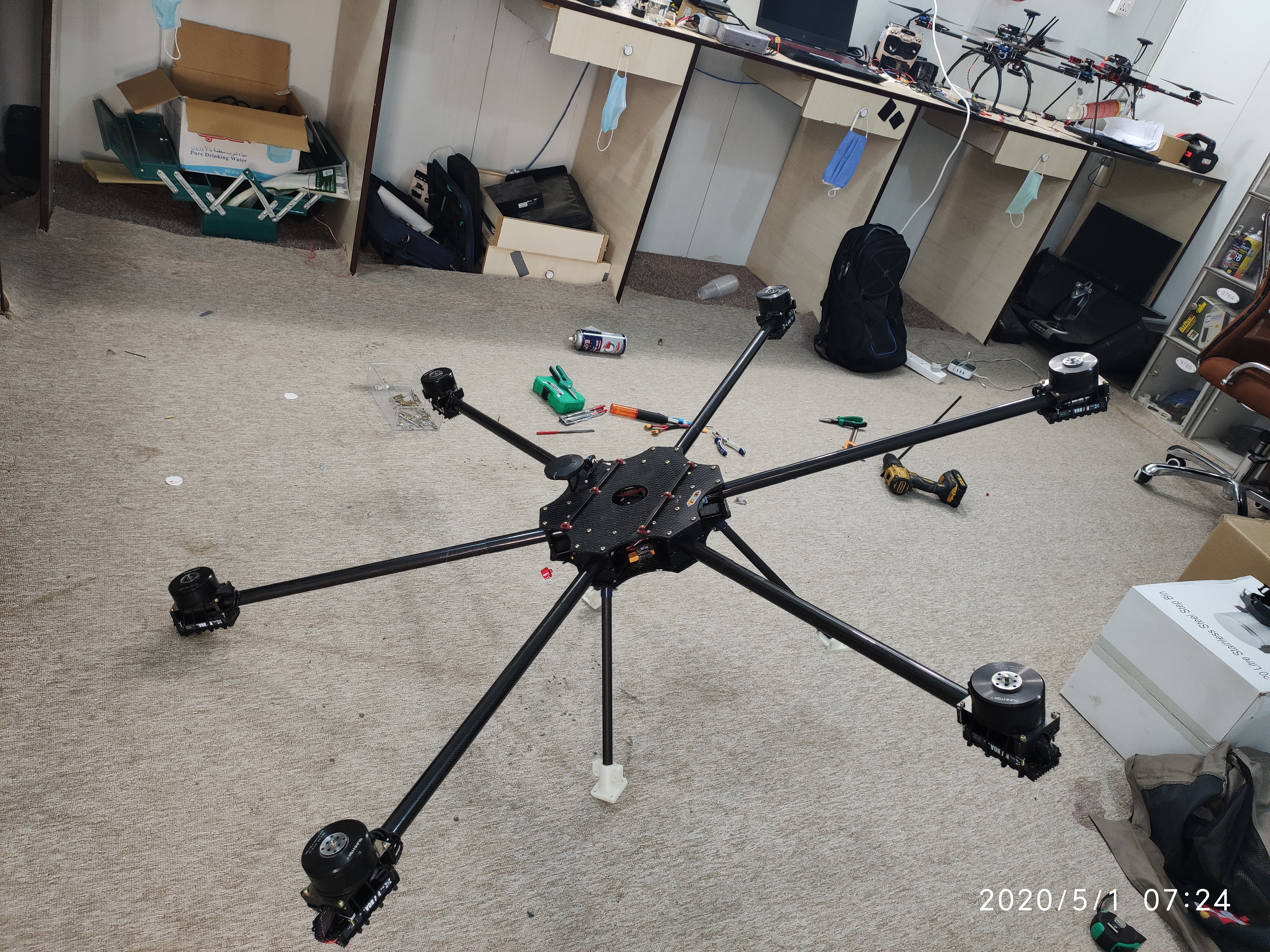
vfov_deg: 53.1
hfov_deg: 67.3
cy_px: 476
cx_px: 635
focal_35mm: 26
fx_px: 954
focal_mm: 4.75
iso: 679
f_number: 1.75
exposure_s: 1/100
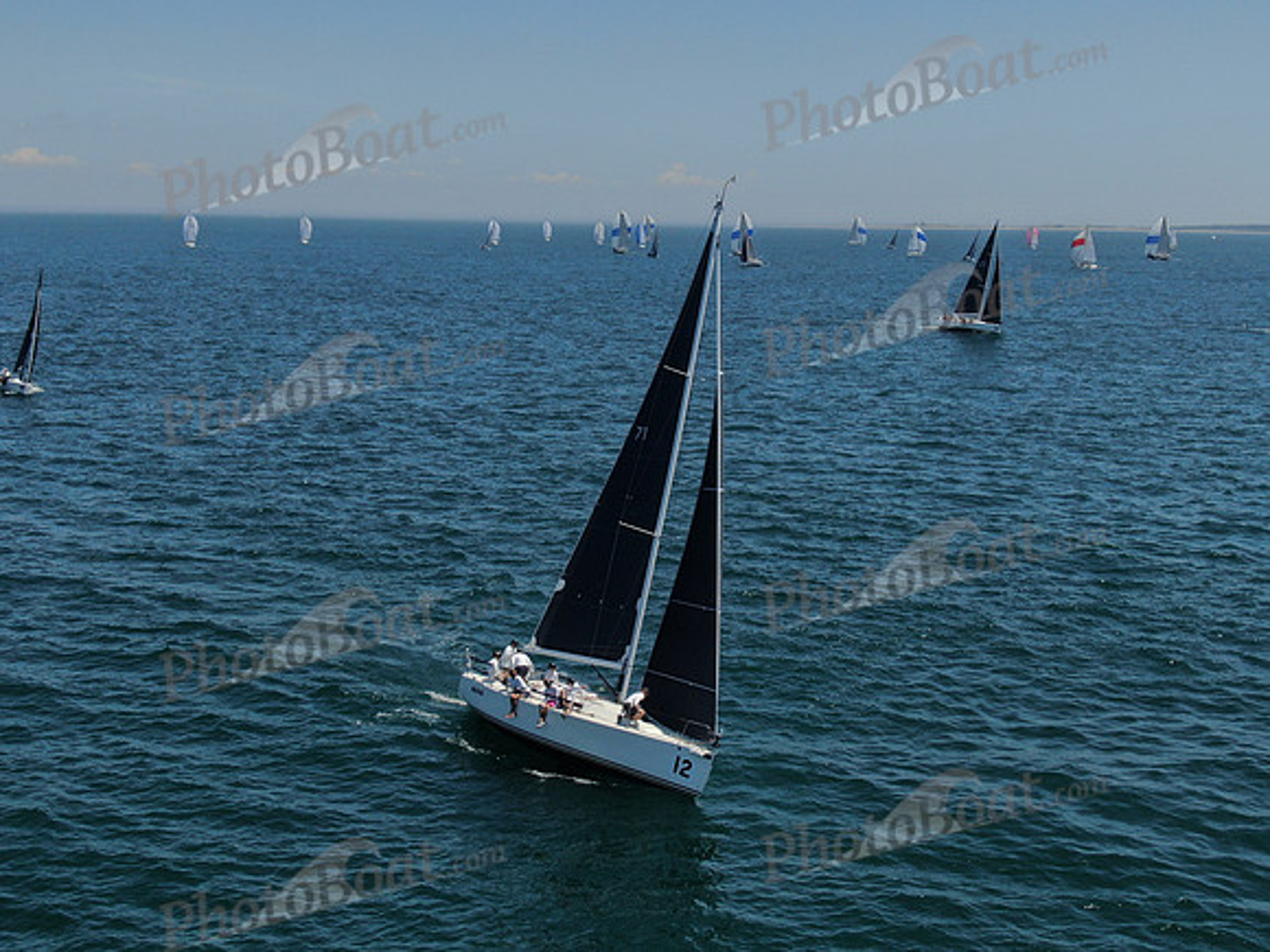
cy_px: 476
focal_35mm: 48
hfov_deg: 39.7
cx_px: 635
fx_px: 1761
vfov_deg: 30.3
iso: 100
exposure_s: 1/1250
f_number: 3.8
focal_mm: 8.6
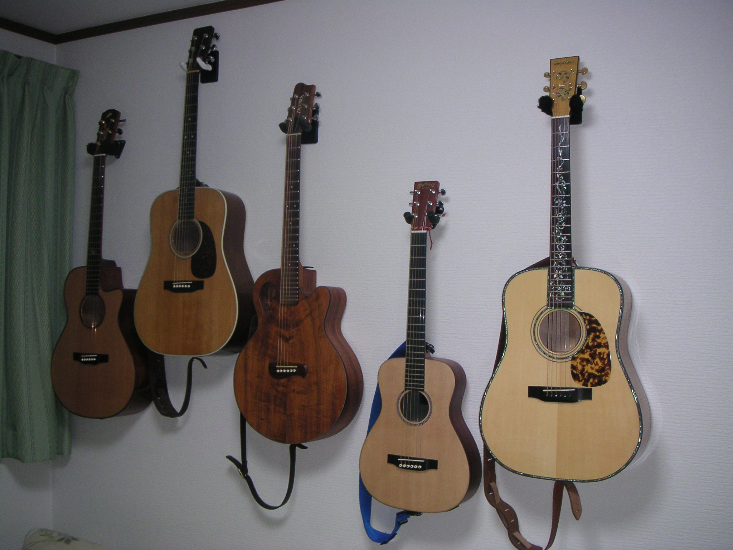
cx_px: 366
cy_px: 275
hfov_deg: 49.0
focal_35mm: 38
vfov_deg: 37.7
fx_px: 805
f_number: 2.8
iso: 100
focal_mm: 6
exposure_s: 1/45
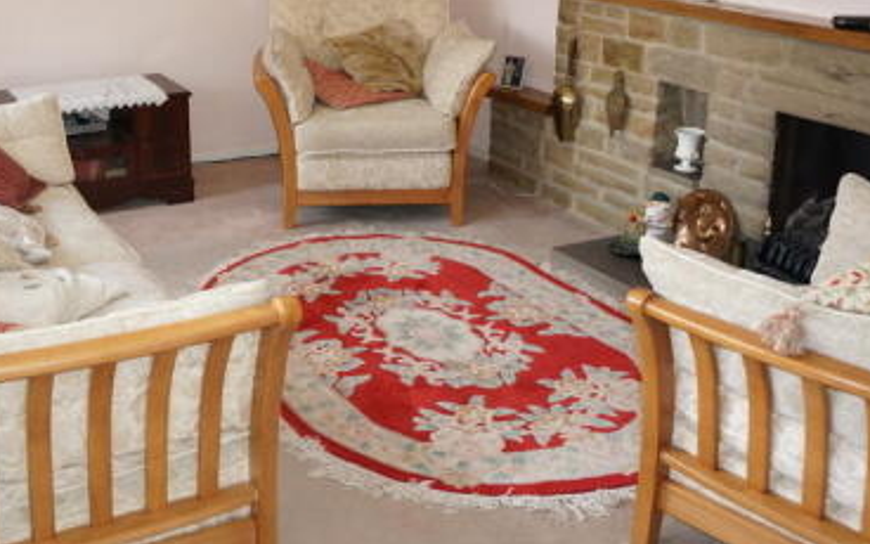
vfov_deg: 26.2
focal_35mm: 49
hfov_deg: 40.1
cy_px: 173
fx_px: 1162
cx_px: 232
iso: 250
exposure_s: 1/60
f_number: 4
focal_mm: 18
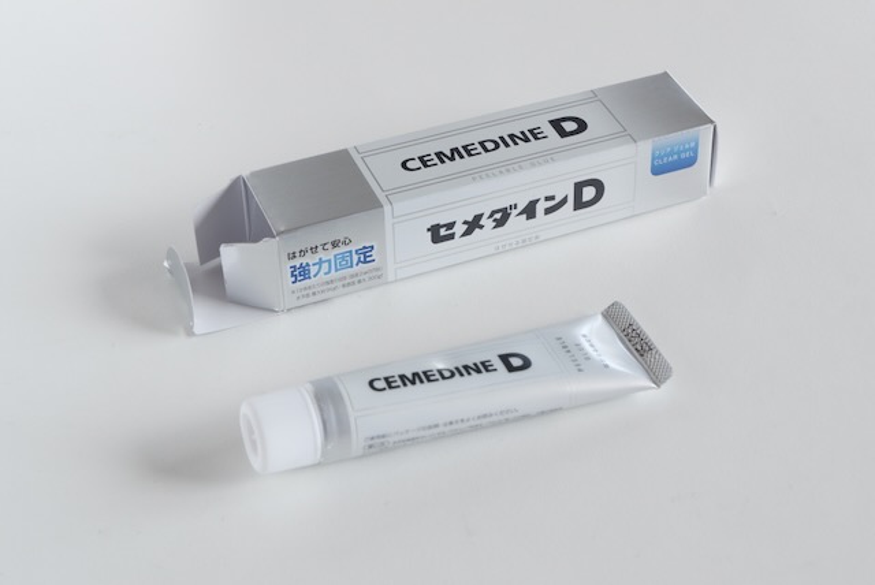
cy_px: 292
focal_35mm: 72
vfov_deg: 19.0
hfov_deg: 28.0
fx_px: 1752
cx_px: 438
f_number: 11
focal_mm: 48.4
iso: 400
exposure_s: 1/30
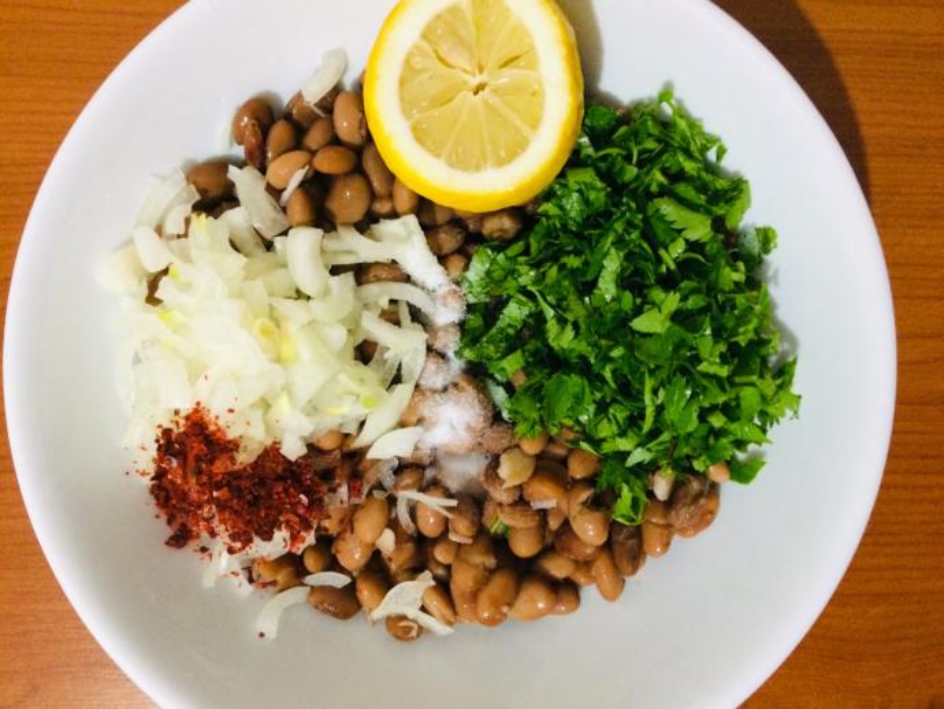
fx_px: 791
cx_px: 472
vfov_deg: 48.3
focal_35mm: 29
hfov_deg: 61.6
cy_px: 354
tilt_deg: -89.5
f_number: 2.2
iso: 320
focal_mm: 4.15
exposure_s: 1/17
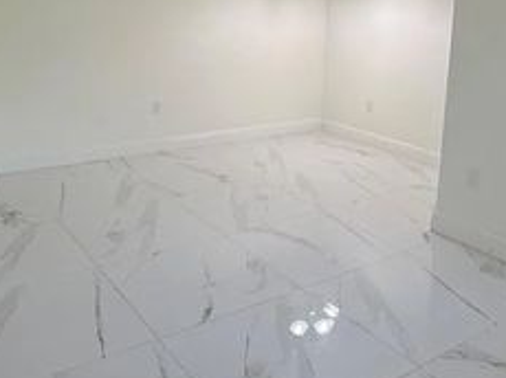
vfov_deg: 35.9
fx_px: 569
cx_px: 304
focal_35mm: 39
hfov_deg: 47.6
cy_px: 94
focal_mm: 2.22
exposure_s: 1/120
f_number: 2.2
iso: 125
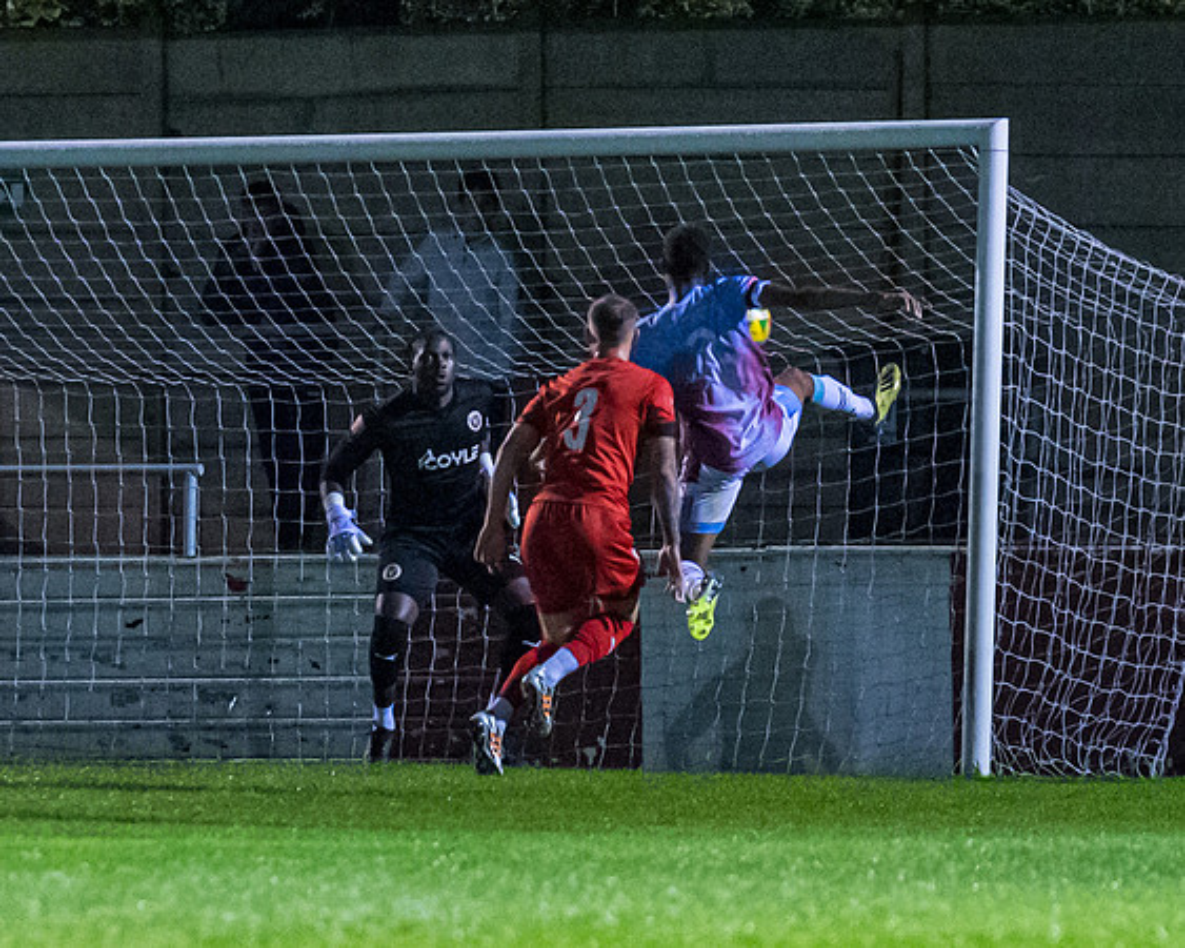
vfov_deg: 2.7
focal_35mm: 565
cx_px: 323
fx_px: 19804
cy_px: 625
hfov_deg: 3.4
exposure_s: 1/1000
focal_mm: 220
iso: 8000
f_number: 4
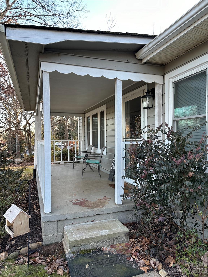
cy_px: 138
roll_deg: -0.5
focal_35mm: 24
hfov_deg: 56.8
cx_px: 104
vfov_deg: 71.6
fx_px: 192
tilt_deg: +0.4
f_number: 1.78
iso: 64
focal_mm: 6.86
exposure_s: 1/121
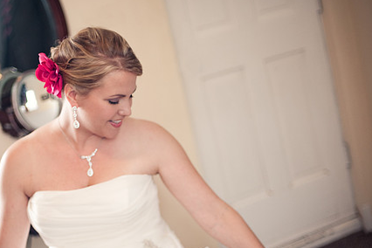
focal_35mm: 68
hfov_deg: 29.4
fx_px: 703
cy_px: 163
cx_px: 123
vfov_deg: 20.0
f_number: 1.4
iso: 400
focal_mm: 50
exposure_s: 1/160
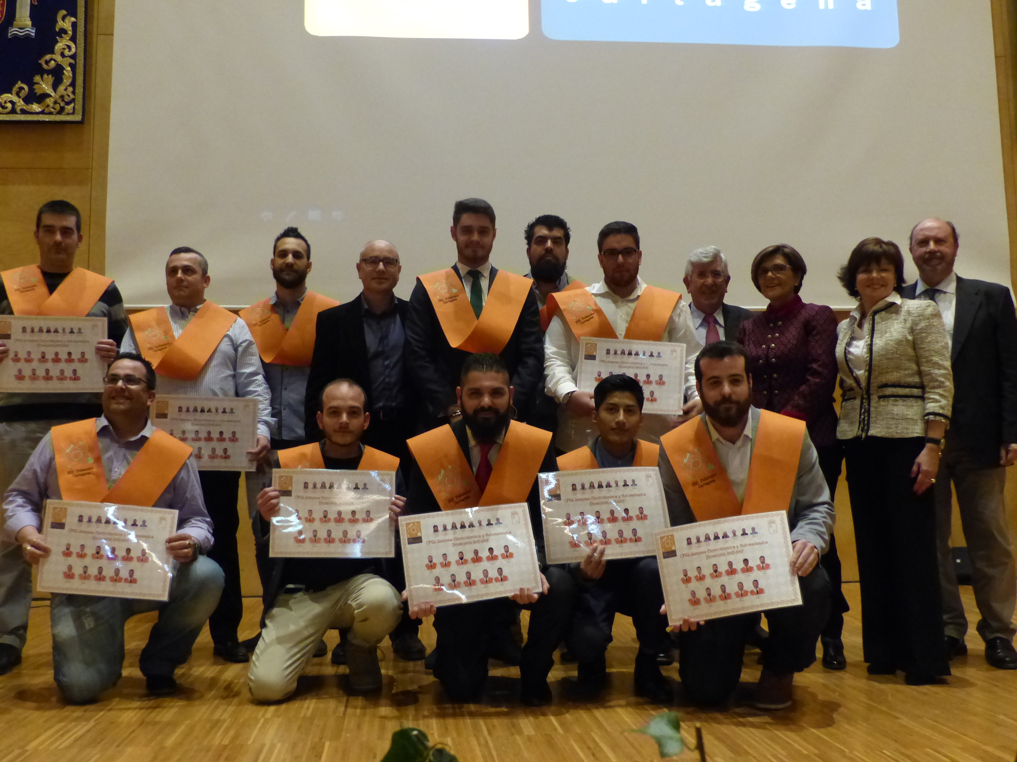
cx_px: 508
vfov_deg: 41.8
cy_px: 381
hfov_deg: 54.0
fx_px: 999
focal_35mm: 34
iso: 800
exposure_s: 1/20
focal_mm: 6
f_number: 2.8
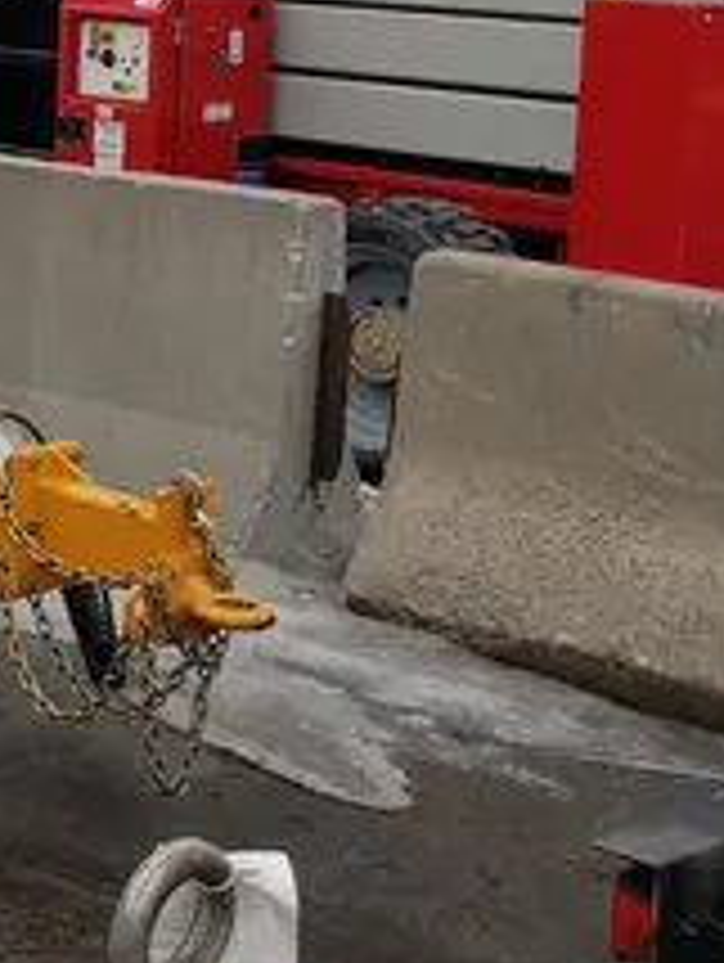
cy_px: 146
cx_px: -499
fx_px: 2477
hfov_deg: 14.9
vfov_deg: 21.6
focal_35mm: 89
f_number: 2.4
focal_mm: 4.3
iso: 50
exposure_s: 1/475
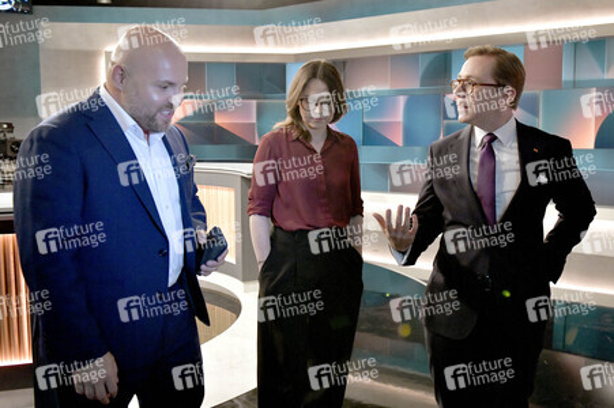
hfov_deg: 60.3
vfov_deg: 42.3
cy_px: 204
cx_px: 307
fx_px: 528
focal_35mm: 31
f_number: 5.6
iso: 5000
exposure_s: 1/200
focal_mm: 31
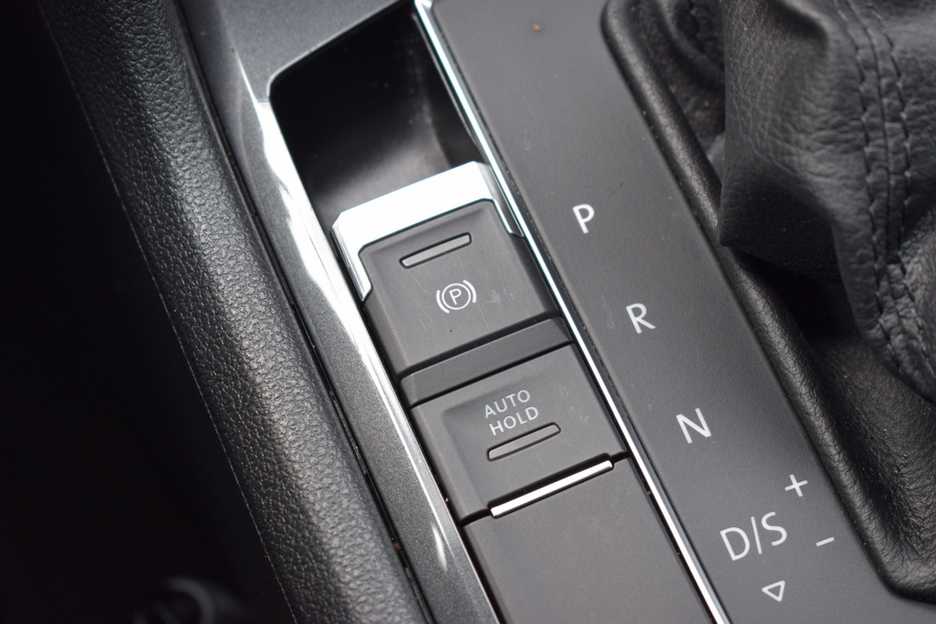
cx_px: 468
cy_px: 312
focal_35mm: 82
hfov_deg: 24.6
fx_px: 2145
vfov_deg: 16.5
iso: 400
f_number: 5.6
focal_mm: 55
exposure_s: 1/125
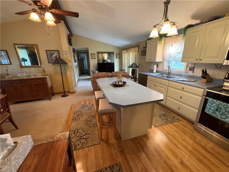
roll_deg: +2.0
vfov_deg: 85.7
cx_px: 114
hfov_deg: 102.1
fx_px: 93
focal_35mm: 14
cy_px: 86
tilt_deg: -15.8
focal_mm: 2.22
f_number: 2.2
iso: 640
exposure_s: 1/60
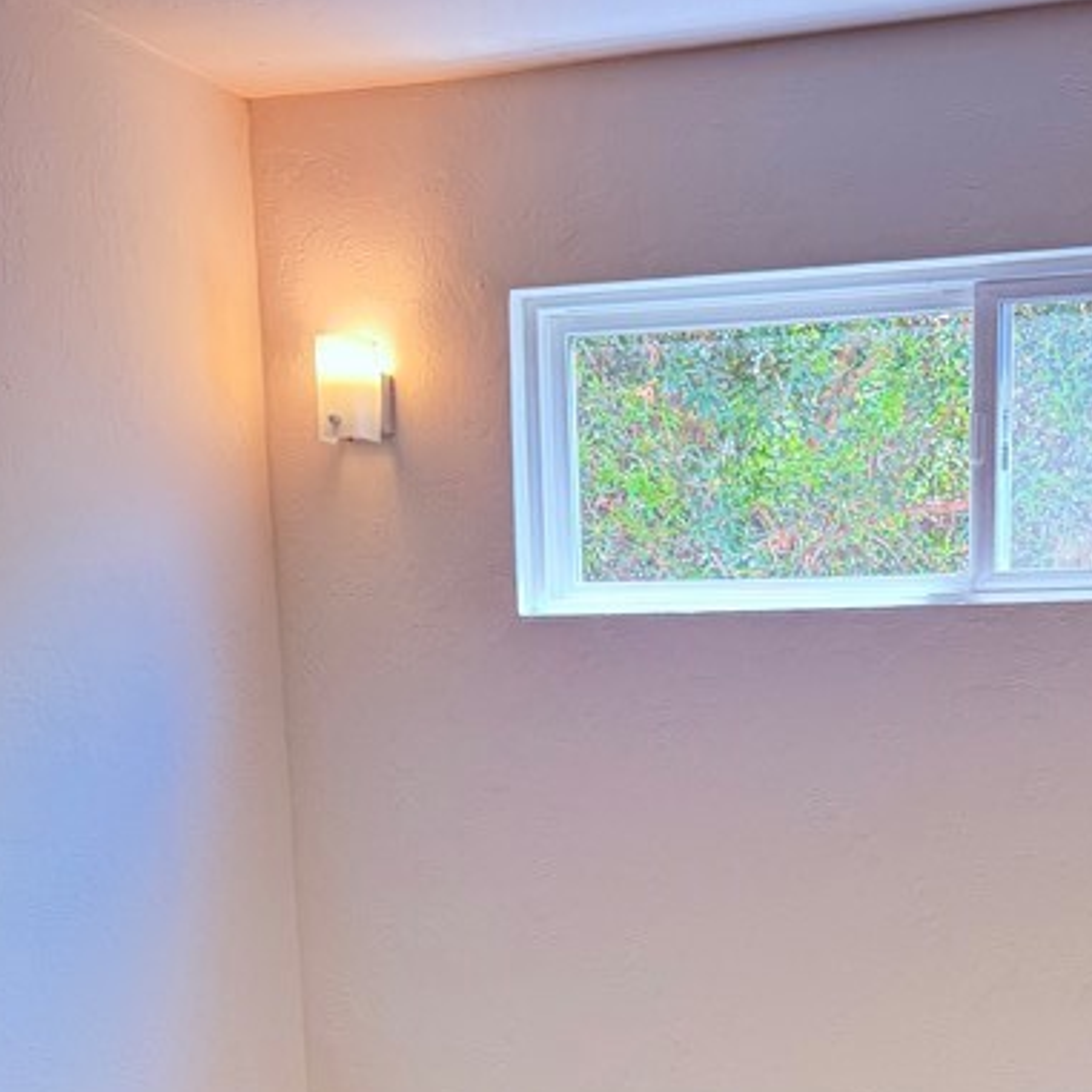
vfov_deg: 27.7
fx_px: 2034
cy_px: 1178
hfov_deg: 29.4
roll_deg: +0.5
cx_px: 877
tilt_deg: -10.3
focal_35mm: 57
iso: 320
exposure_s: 1/60
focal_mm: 6.76
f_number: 1.78
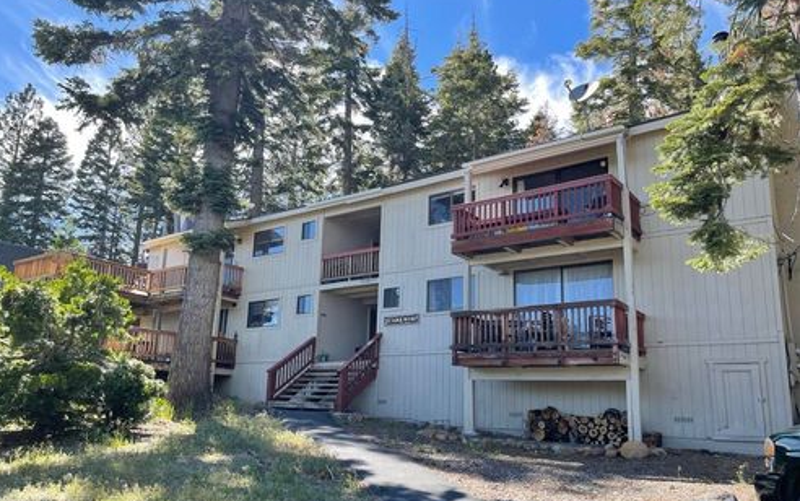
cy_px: 284
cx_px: 395
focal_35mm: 28
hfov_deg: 66.4
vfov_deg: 44.5
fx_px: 611
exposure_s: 1/656
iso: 32
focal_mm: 5.1
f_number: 1.6
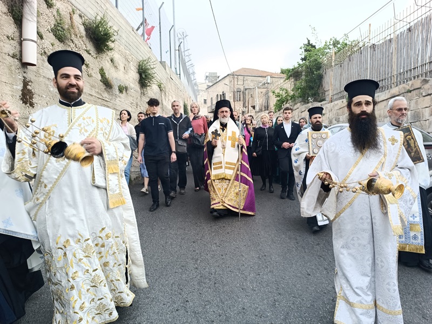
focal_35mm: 24
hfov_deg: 71.6
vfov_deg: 56.8
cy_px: 162
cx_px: 216
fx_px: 300
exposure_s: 1/100
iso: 62
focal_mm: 6.14
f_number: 1.65
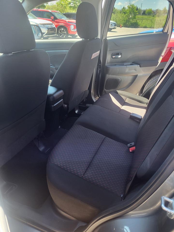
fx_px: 174
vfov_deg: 67.3
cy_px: 116
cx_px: 87
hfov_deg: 53.1
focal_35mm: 26
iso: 100
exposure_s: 1/120
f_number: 1.8
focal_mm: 5.4
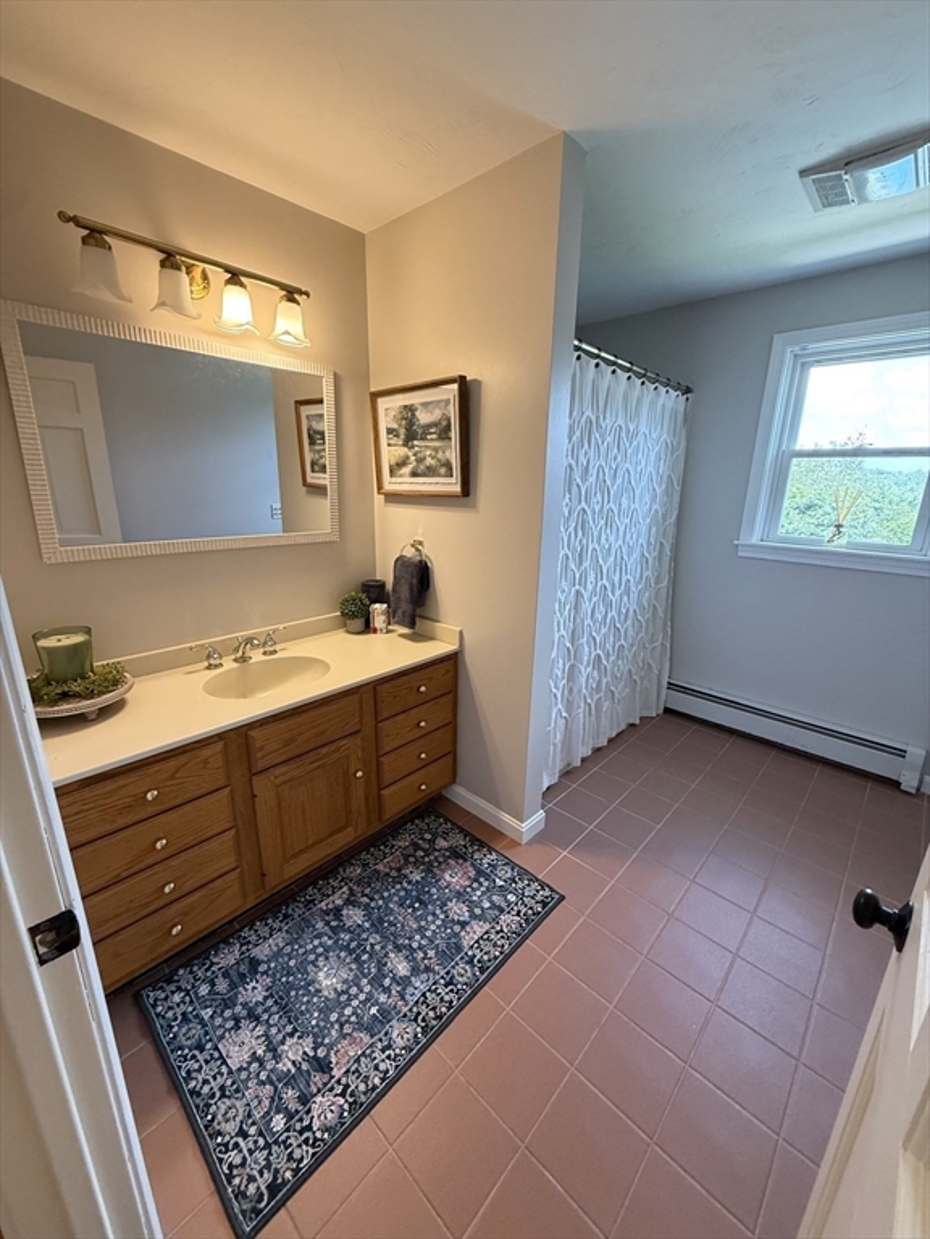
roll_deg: -1.8
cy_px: 620
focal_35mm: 14
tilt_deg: -15.6
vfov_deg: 102.1
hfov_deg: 85.7
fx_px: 502
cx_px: 465
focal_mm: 2.22
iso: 200
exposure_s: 1/120
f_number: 2.2
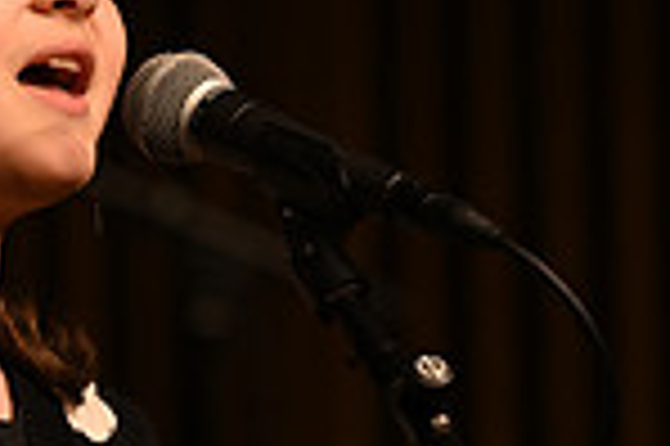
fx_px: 10522
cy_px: 358
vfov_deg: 2.4
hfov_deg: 3.6
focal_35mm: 566
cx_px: 328
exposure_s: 1/400
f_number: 2.8
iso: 1000
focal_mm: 145
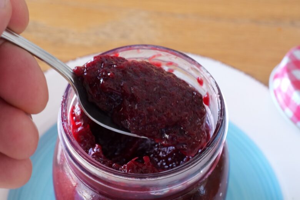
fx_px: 658
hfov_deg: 25.7
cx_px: 150
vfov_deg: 17.3
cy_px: 100
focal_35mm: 79
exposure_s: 1/50
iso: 10000
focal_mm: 79
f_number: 16
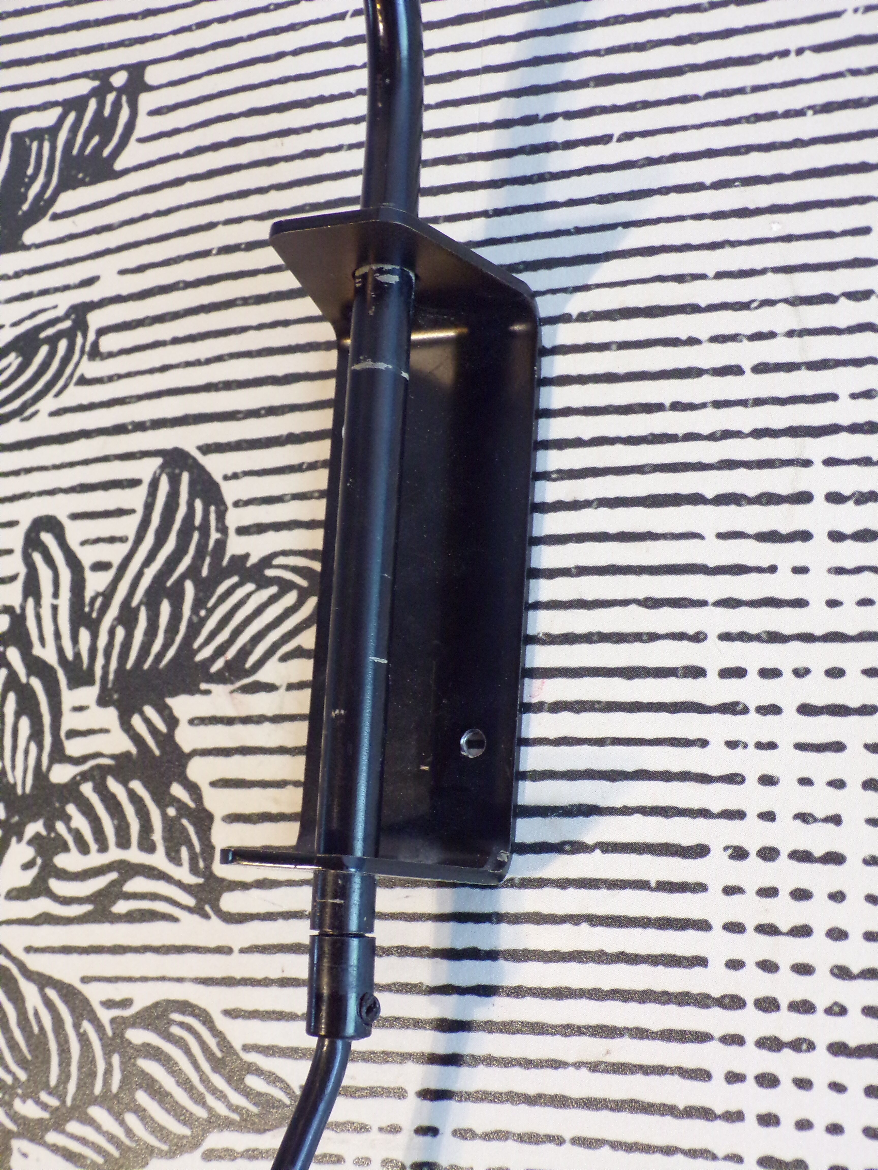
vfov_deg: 44.8
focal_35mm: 42
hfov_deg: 34.3
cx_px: 439
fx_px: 1420
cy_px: 585
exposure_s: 1/15
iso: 400
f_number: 3.4
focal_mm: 7.6
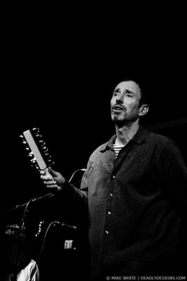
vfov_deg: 28.1
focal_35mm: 72
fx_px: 562
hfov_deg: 18.9
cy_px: 140
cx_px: 94
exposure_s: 1/100
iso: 800
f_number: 2.8
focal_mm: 48
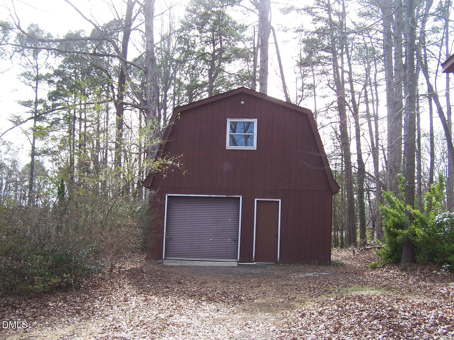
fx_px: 498
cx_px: 227
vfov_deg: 37.7
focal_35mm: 38
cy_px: 170
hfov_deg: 49.0
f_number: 2.8
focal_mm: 6.3
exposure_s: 1/180
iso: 80
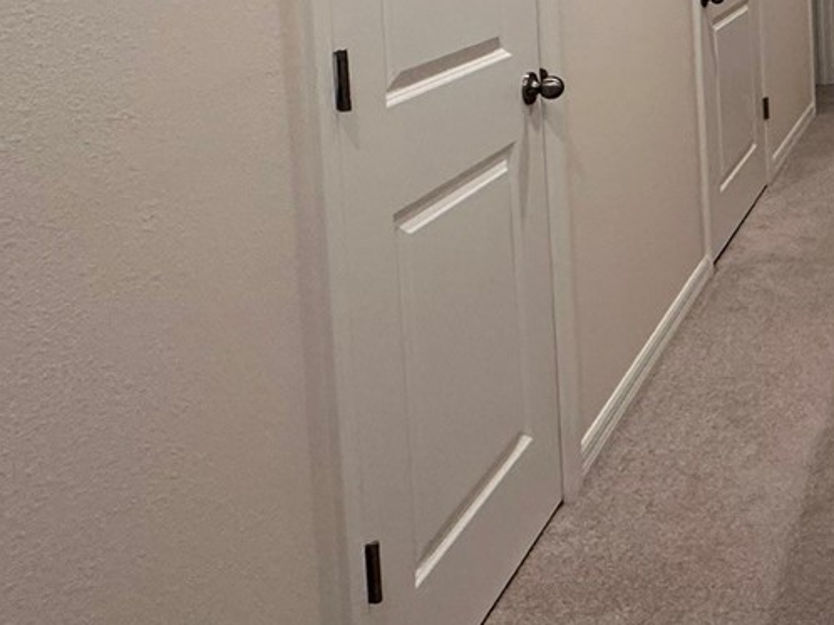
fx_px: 1084
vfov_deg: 28.5
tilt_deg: -2.5
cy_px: -97
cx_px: 1084
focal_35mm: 45
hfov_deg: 32.0
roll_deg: +1.9
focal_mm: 2.22
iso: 250
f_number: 2.2
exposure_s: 1/120
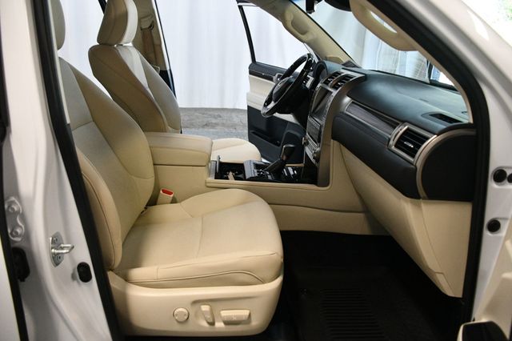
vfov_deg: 47.9
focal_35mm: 27
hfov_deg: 67.4
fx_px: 384
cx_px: 256
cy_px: 170
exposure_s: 1/125
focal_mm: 18
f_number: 3.5
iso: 1600
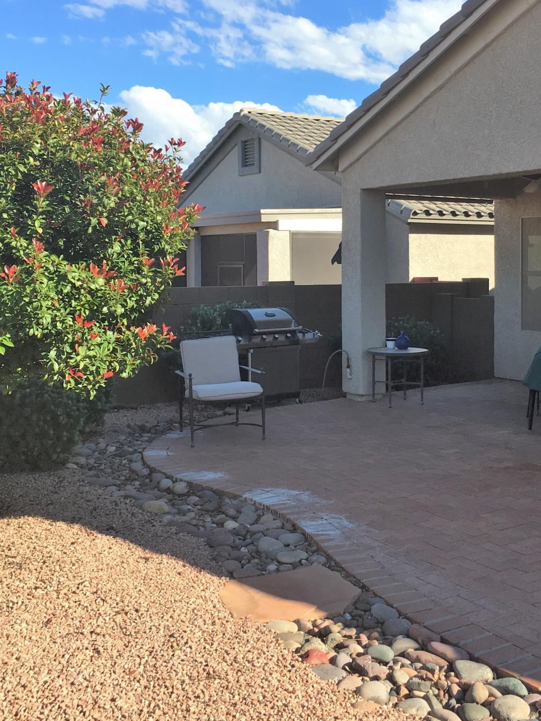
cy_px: 293
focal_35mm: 43
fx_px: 896
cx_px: 342
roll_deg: -0.1
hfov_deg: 33.4
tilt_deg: -1.2
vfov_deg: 43.7
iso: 25
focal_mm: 4.15
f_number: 2.2
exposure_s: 1/845
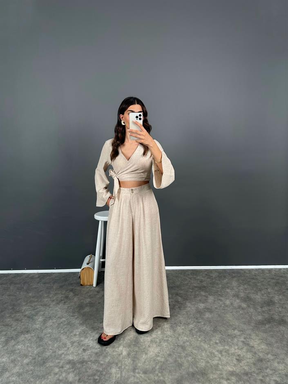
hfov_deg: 56.8
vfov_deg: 71.6
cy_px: 192
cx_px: 144
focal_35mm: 24
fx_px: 266
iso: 80
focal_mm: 6.86
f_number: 1.78
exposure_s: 1/121
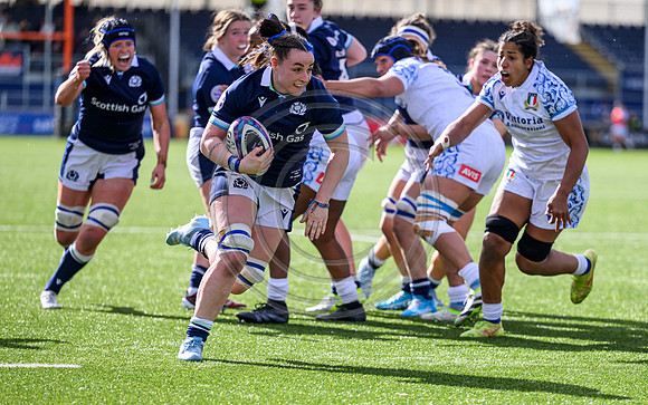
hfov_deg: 9.8
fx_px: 3785
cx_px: 368
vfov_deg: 6.1
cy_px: 275
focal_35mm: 214
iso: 500
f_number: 3.2
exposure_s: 1/4000
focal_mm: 165
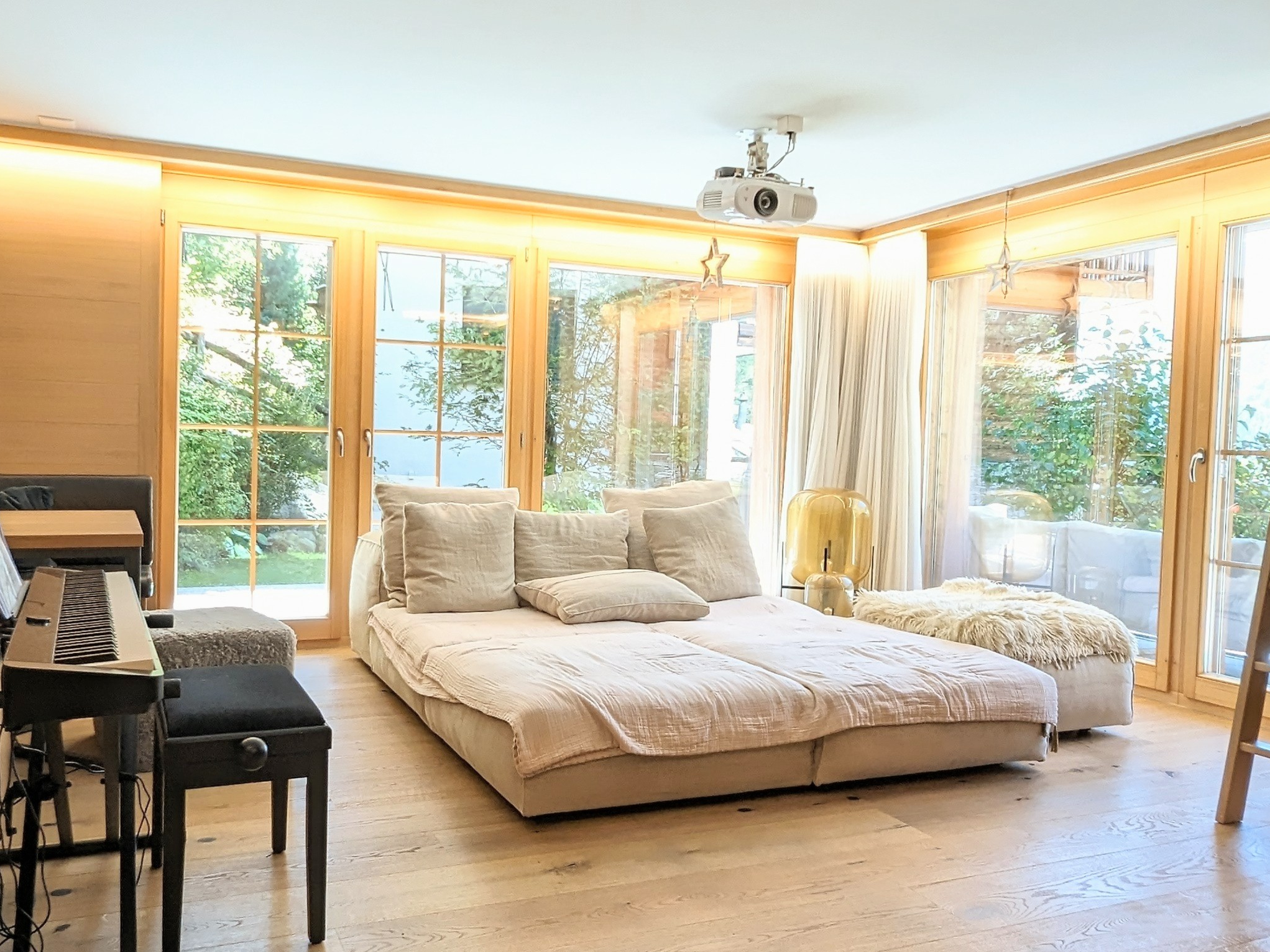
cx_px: 556
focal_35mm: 26
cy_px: 457
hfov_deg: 67.1
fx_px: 954
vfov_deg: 53.0
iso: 154
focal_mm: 1.95
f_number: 2.2
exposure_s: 1/90.1
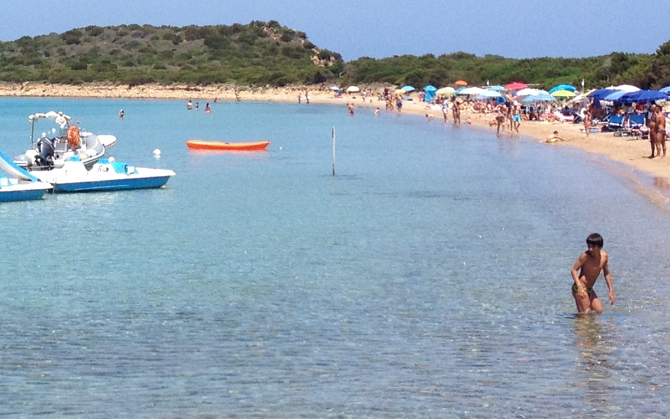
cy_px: 60
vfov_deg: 11.6
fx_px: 2045
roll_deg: +0.8
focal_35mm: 112
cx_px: 109
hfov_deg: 18.4
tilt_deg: -2.3
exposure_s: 1/1972
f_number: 2.4
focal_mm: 4.28
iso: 50
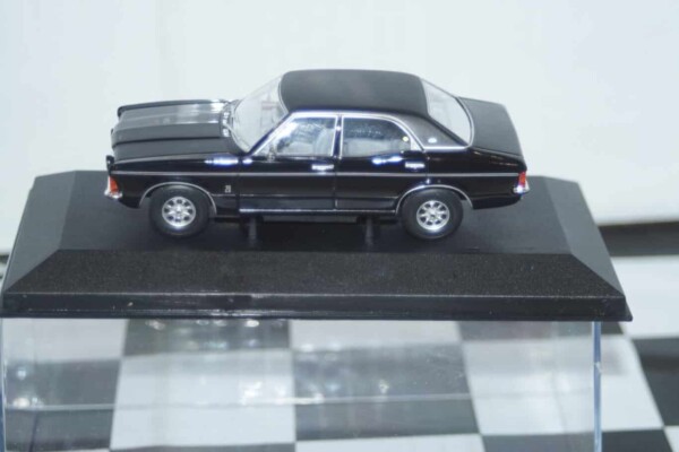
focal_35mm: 90
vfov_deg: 15.2
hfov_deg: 22.6
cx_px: 340
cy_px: 226
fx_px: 1697
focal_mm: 60
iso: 400
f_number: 5.6
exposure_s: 1/60
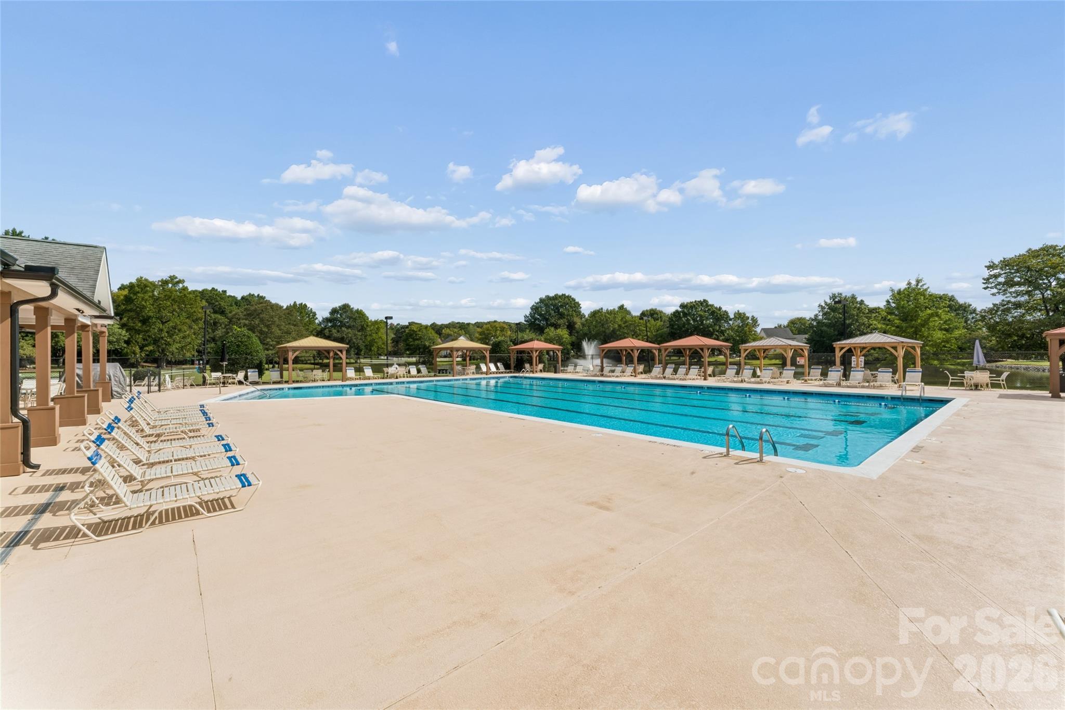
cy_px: 355
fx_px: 414
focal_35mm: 14
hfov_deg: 104.3
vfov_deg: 81.2
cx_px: 532
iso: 100
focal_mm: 14
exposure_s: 1/60
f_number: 22
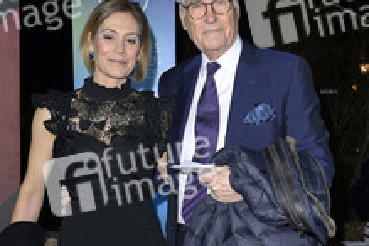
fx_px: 748
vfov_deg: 18.1
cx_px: 179
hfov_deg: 27.7
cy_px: 261
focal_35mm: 73
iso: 640
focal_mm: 40
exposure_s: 1/250
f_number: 5.6
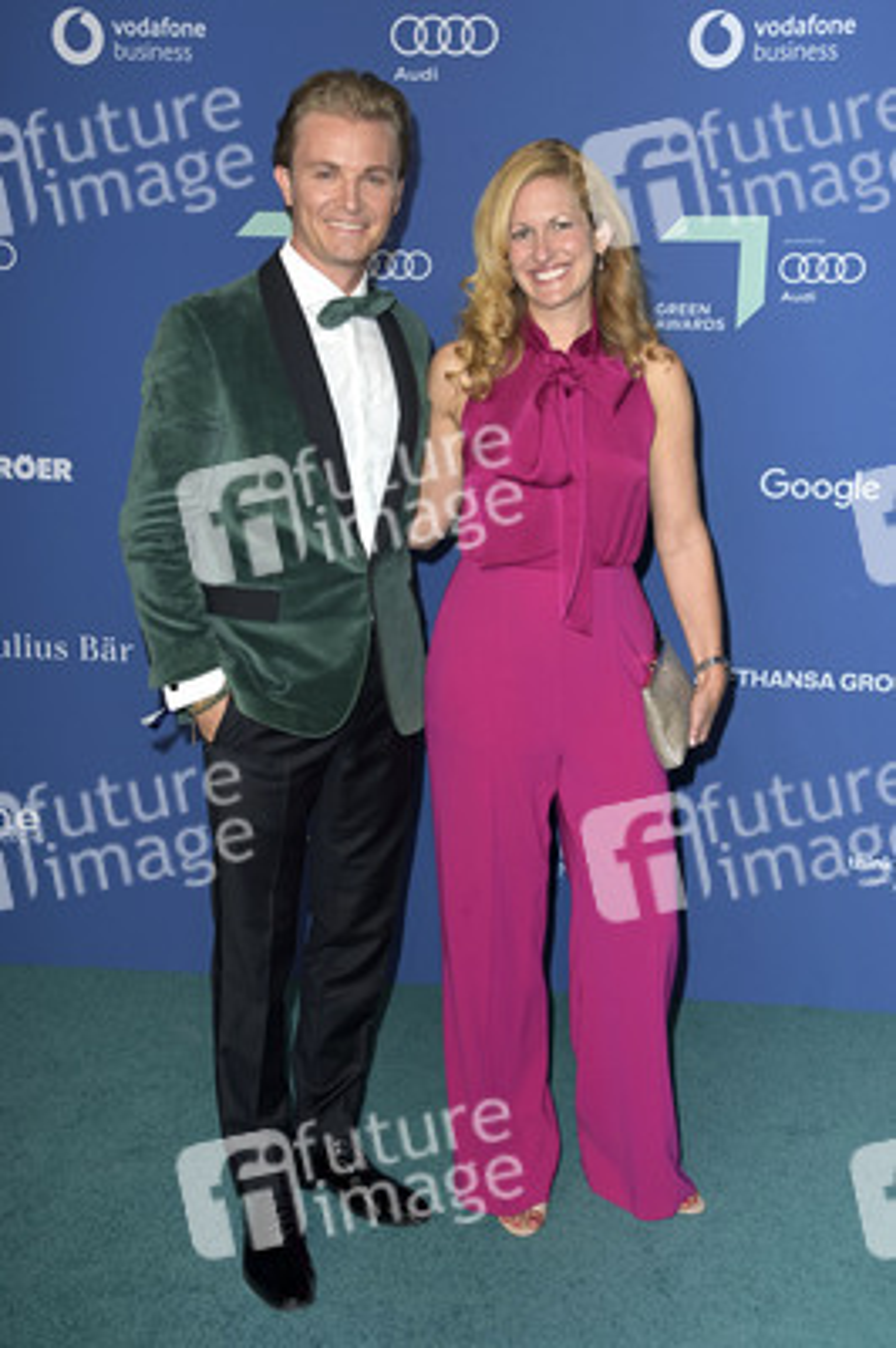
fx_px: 1795
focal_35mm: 48
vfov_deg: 41.1
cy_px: 674
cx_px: 448
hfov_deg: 28.0
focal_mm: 48
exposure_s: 1/250
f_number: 5.6
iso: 800
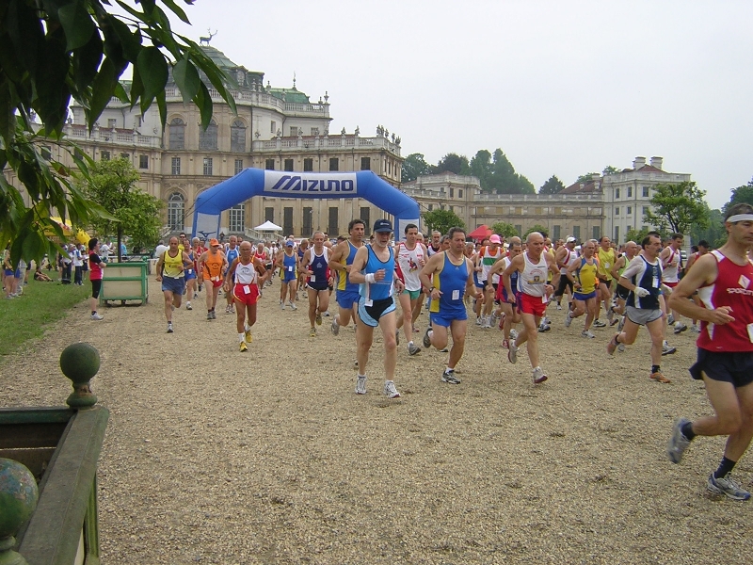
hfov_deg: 51.4
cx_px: 376
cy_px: 282
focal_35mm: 36
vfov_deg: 39.7
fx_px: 783
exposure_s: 1/297
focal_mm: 4.7
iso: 100
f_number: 5.2
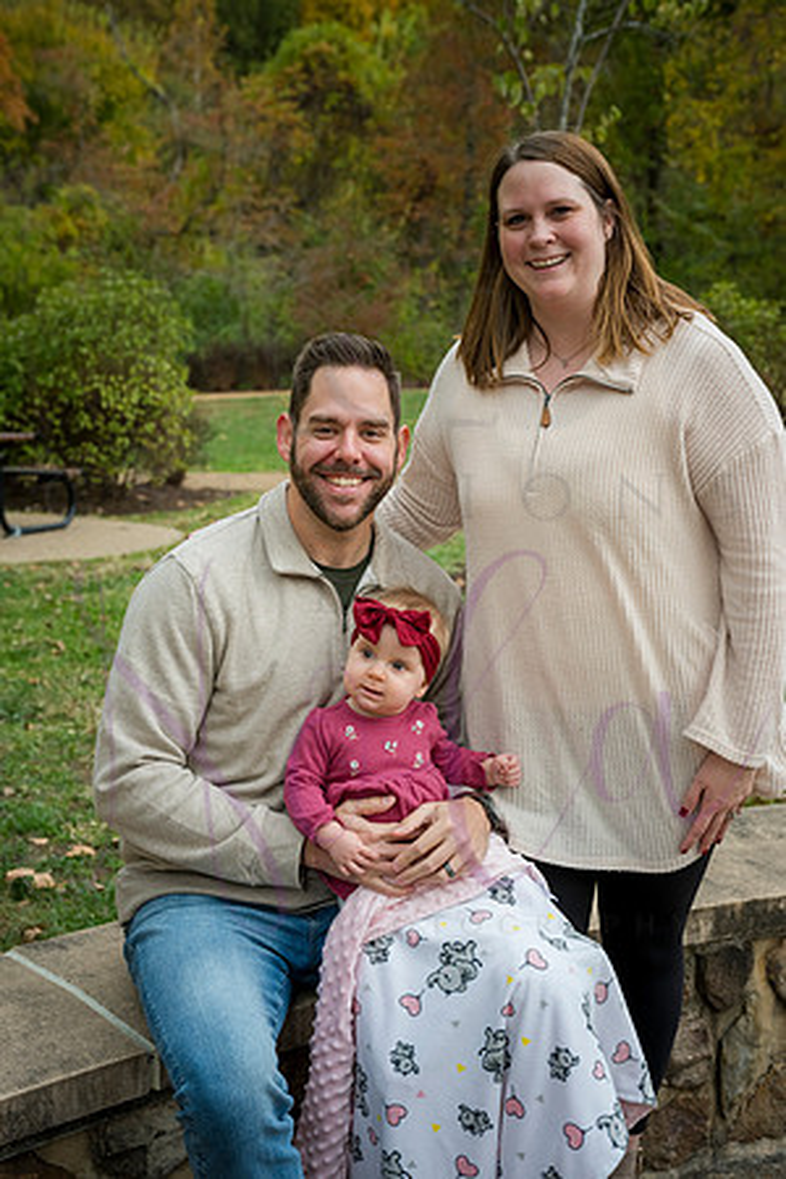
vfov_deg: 38.9
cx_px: 393
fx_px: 1670
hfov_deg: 26.5
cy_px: 590
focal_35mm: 51
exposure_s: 1/500
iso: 400
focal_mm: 51
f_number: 5
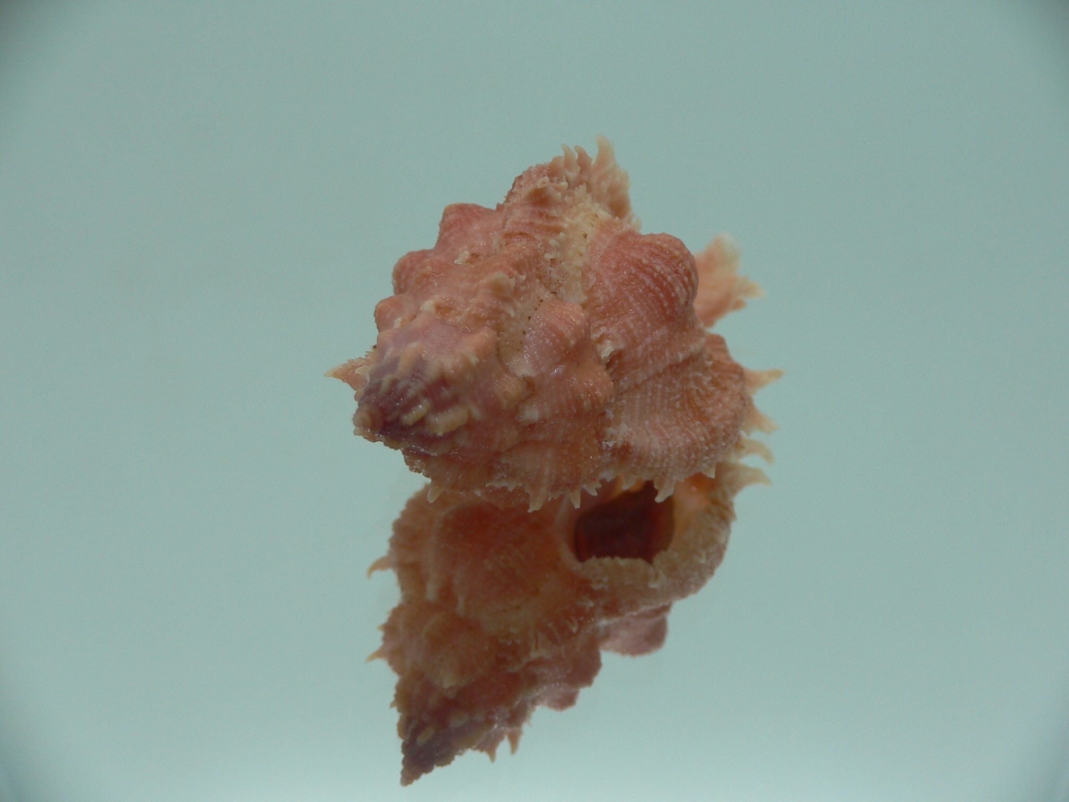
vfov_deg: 40.7
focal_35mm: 35
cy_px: 401
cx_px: 534
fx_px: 1081
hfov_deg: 52.6
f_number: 2.8
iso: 80
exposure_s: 1/60
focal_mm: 4.6
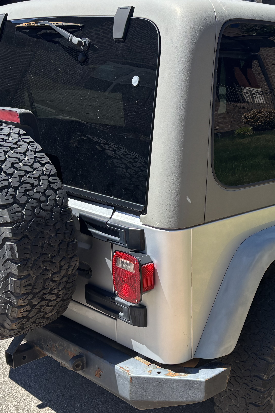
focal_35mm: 48
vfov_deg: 41.1
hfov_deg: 26.8
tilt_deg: -19.6
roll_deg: -5.5
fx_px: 550
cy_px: 230
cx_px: 262
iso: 50
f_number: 1.6
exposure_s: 1/1279
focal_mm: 5.96
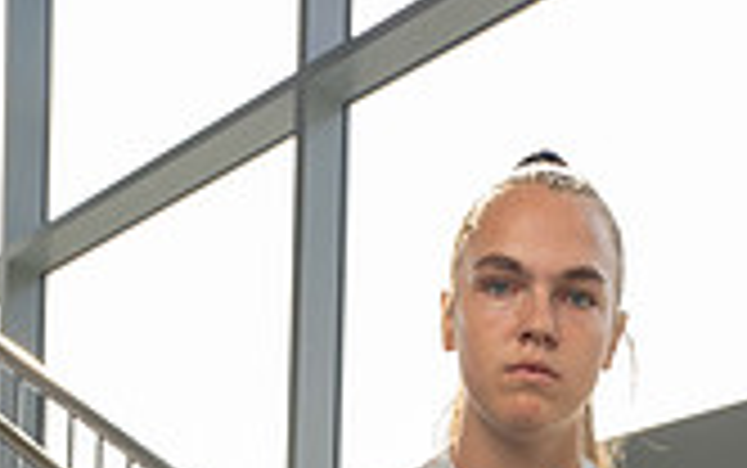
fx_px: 1630
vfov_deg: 13.4
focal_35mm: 80
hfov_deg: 25.7
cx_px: 495
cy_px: 1004
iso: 800
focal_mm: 29
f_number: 7.1
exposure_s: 1/250
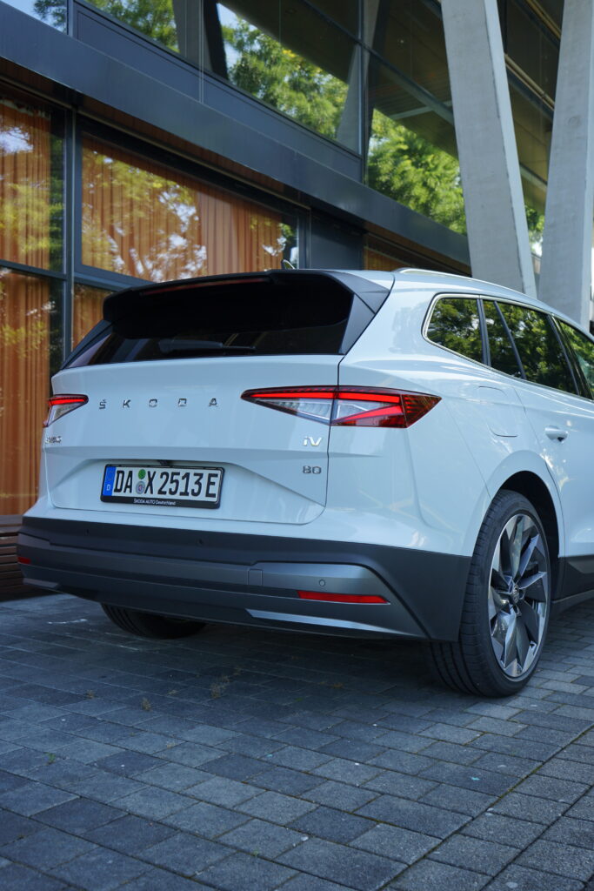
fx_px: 891
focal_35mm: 36
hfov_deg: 36.9
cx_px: 297
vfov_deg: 53.1
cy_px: 446
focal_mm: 36
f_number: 5.6
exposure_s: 1/80
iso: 100
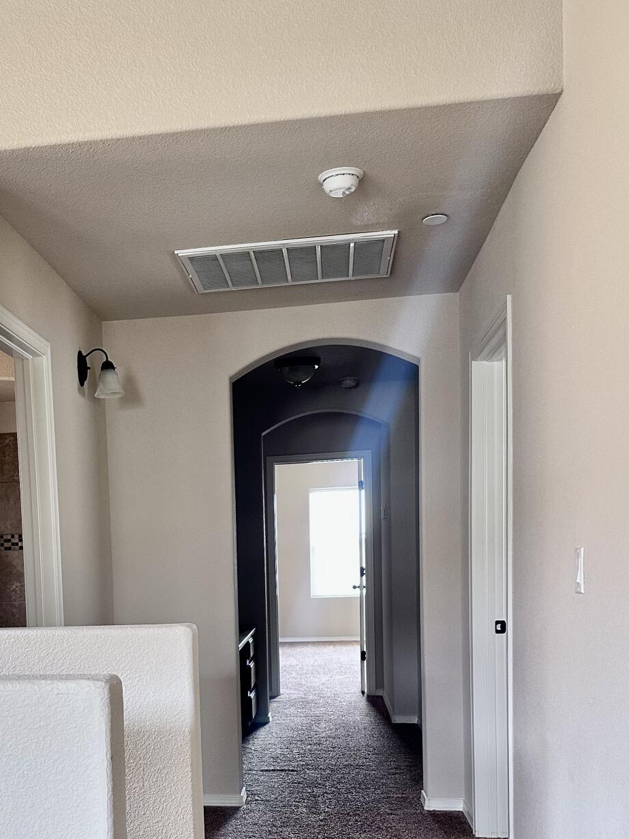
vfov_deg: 46.2
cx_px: 163
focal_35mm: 39
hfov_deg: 36.0
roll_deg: +2.2
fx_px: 945
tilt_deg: -4.4
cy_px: 626
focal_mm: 6.86
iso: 250
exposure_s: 1/69
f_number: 1.78
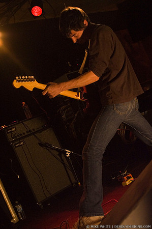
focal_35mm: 52
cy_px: 114
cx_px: 76
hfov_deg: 25.7
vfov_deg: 37.9
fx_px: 333
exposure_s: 1/60
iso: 1600
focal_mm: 35
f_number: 2.8
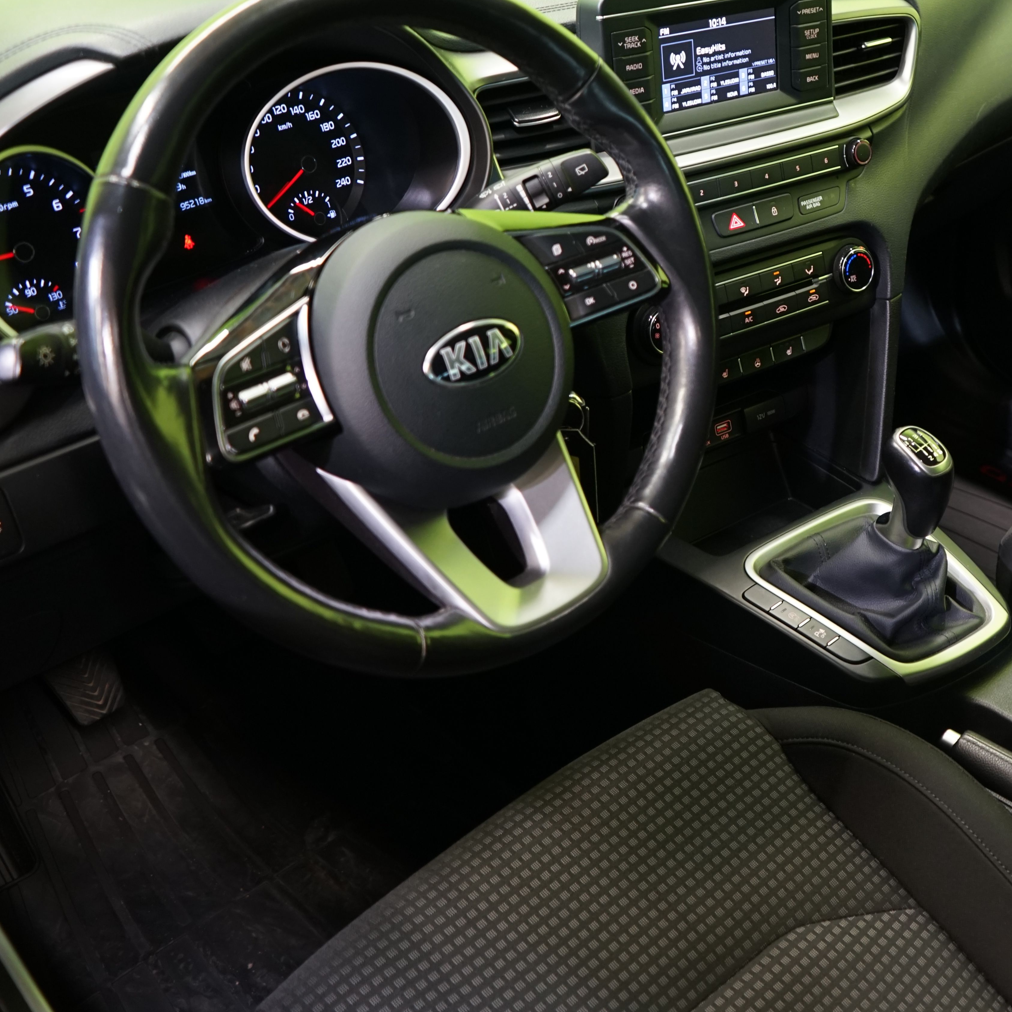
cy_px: 439
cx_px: 791
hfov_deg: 31.5
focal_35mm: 53
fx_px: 1753
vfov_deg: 32.2
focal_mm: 35
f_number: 4.5
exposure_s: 1/10
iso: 800
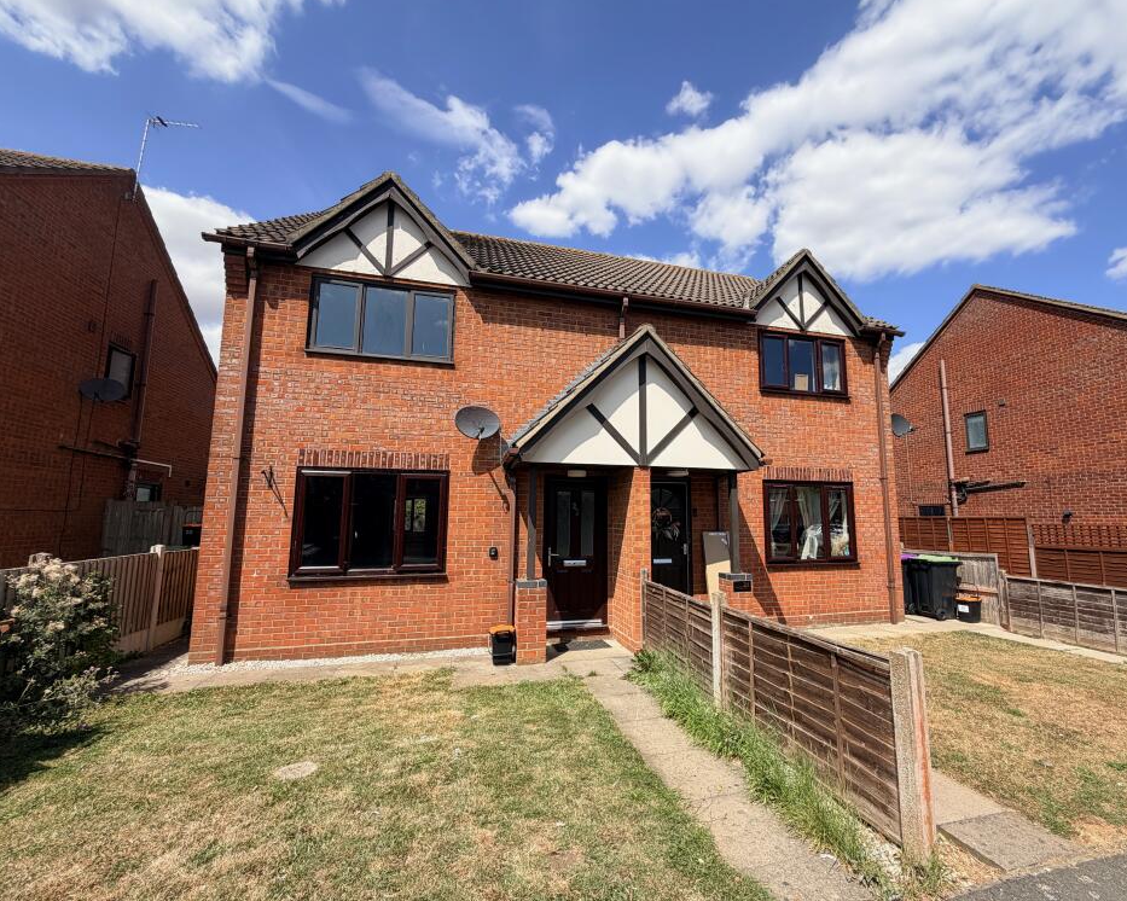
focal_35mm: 15
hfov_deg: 96.6
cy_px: 458
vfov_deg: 84.0
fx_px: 500
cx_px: 614
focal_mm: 2.22
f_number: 2.2
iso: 25
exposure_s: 1/770
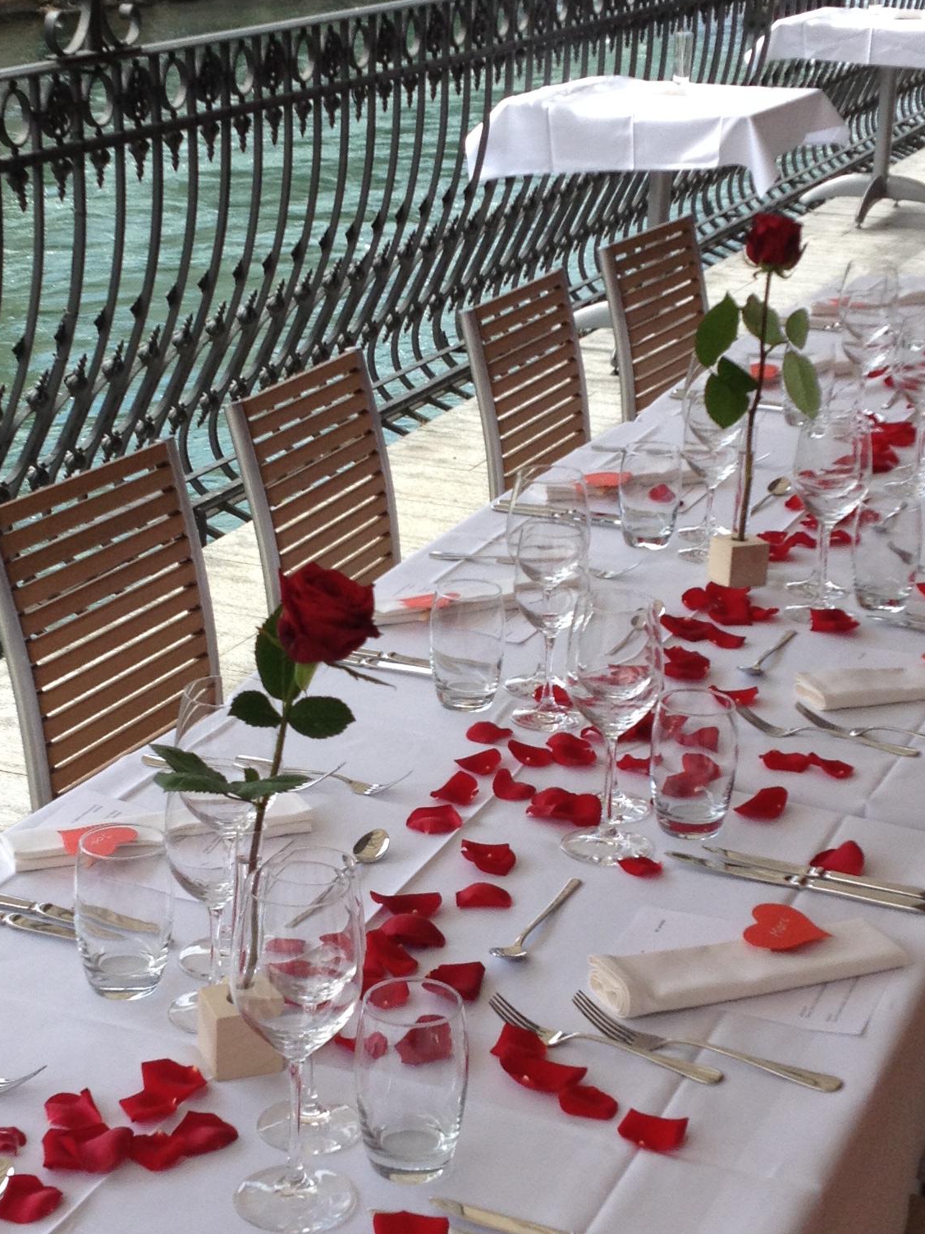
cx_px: 396
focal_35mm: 76
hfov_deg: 19.4
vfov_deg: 25.7
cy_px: 625
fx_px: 2708
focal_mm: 4.28
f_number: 2.4
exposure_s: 1/581
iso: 50
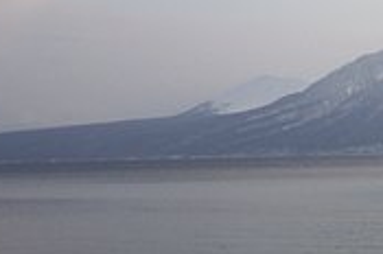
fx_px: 1327
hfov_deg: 16.0
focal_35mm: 125
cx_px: 422
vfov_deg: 10.9
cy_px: 83
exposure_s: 1/100
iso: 50
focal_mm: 6.8
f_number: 4.6
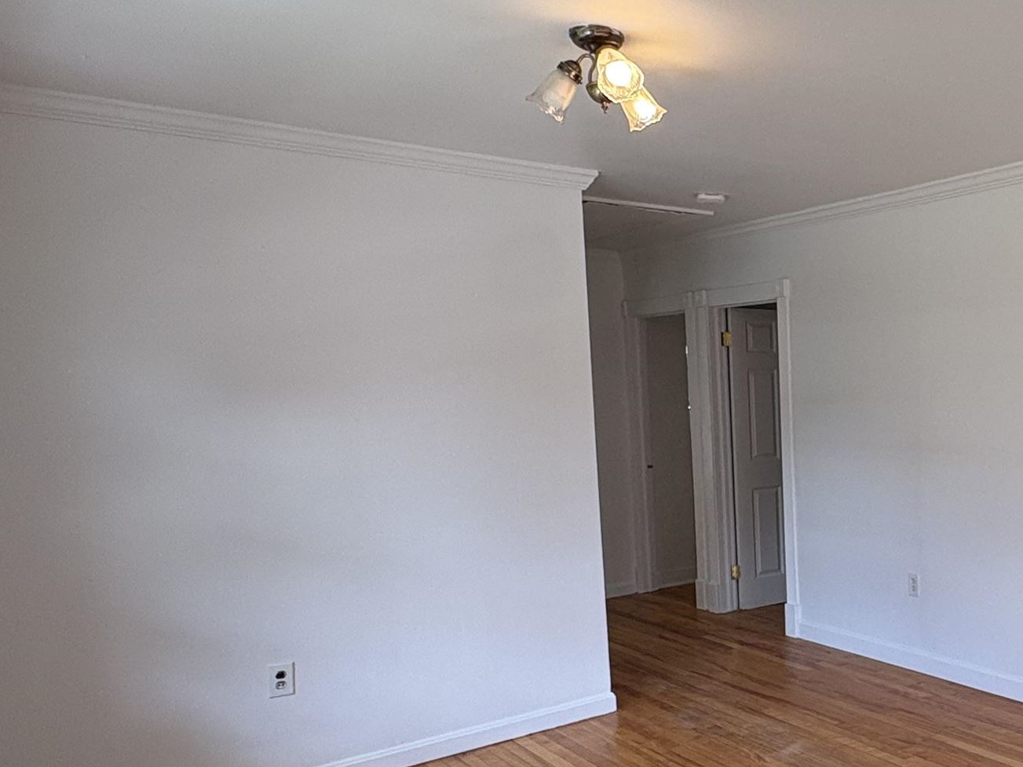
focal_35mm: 33
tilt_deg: -5.6
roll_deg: +1.7
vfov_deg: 42.6
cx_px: 961
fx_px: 975
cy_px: 484
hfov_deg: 48.2
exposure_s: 1/120
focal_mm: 2.22
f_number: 2.2
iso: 50
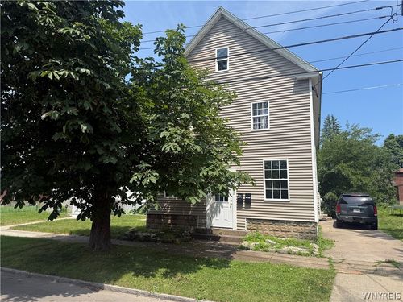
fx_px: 279
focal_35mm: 24
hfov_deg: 71.6
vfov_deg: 56.8
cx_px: 202
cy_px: 151
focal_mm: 6.76
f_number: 1.78
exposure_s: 1/3279
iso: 80
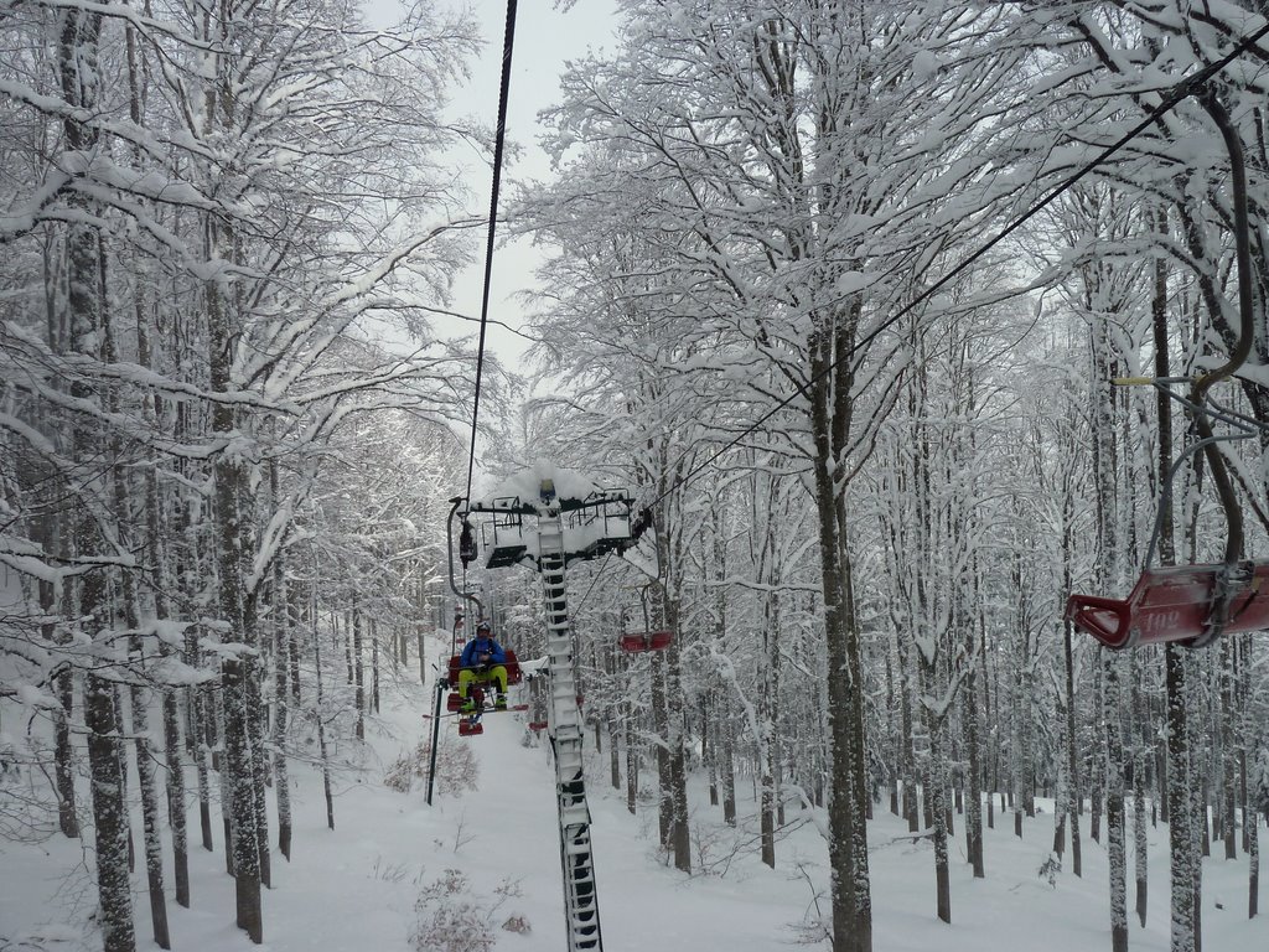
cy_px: 476
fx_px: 916
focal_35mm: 25
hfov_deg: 69.4
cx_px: 634
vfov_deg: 54.9
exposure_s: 1/400
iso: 80
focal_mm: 4.1
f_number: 4.5
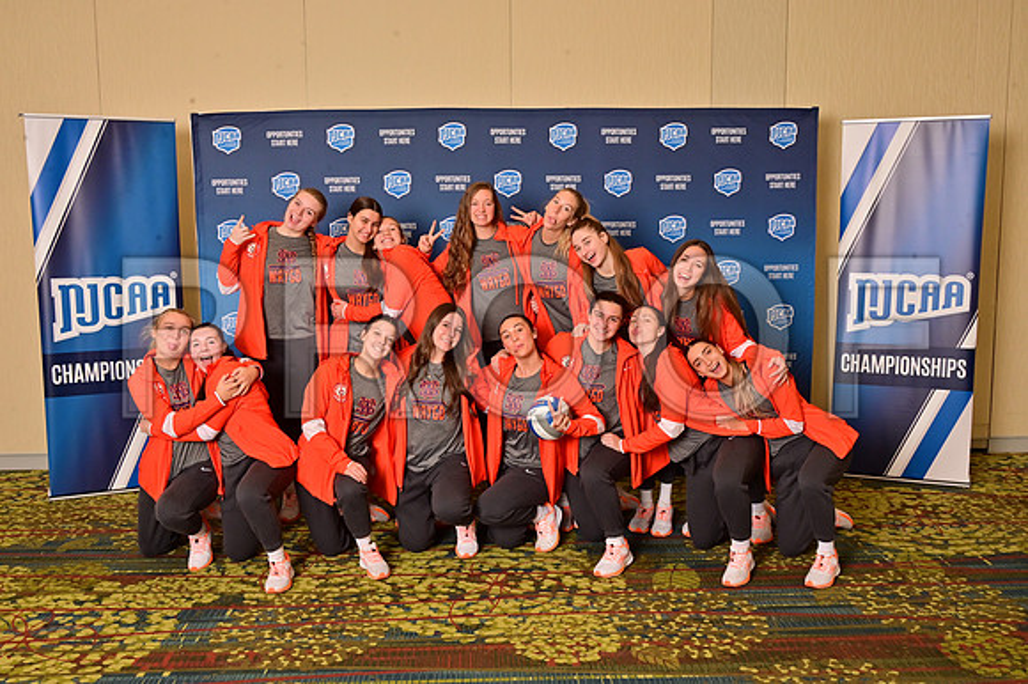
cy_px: 342
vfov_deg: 38.3
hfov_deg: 55.1
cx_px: 514
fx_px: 985
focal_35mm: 34
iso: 800
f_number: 13
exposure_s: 1/125
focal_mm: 34.5
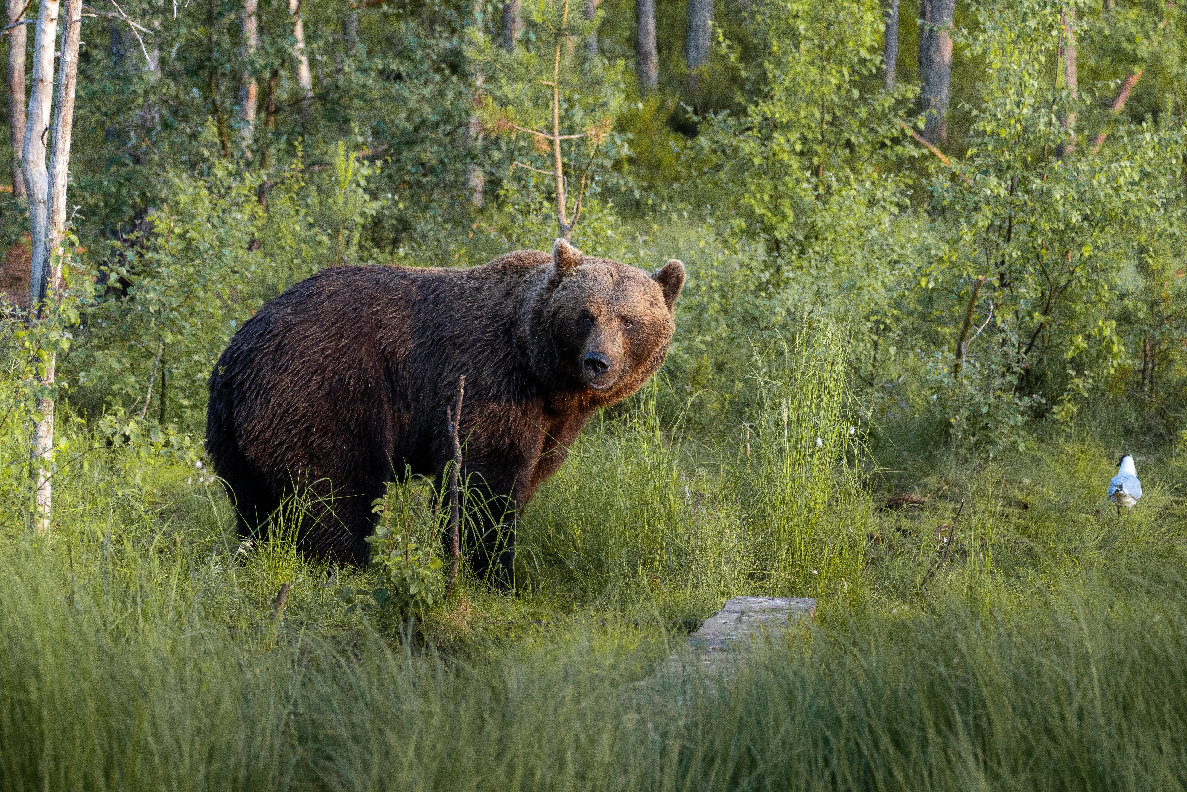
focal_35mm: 308
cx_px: 594
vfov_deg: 4.5
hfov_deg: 6.7
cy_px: 396
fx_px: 10155
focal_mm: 205.7
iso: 800
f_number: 6.3
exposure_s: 1/640
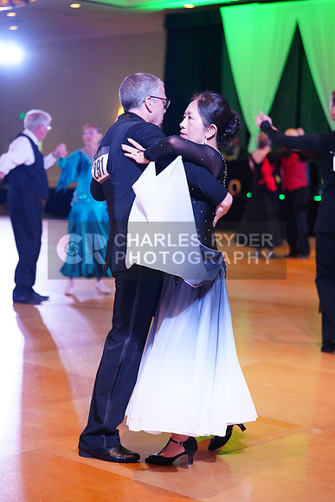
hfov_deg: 19.5
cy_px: 251
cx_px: 168
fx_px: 976
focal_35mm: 70
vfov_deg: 28.8
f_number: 2.8
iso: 5000
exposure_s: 1/500
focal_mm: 70
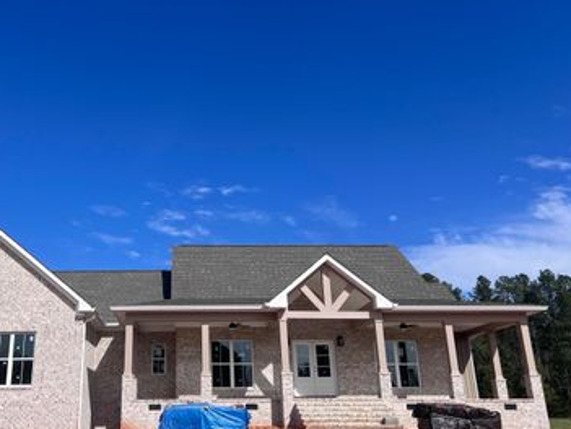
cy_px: 214
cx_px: 194
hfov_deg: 49.3
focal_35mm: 37
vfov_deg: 38.7
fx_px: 611
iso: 50
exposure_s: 1/6579
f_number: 1.5
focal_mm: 5.7
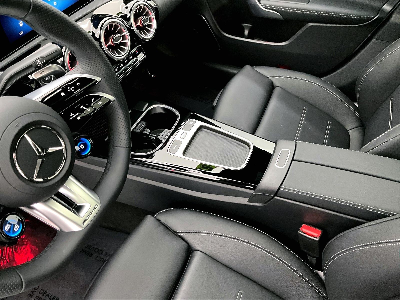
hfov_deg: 61.7
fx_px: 335
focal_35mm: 29
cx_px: 200
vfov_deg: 48.2
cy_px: 150
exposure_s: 1/30
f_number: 1.8
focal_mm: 3
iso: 500
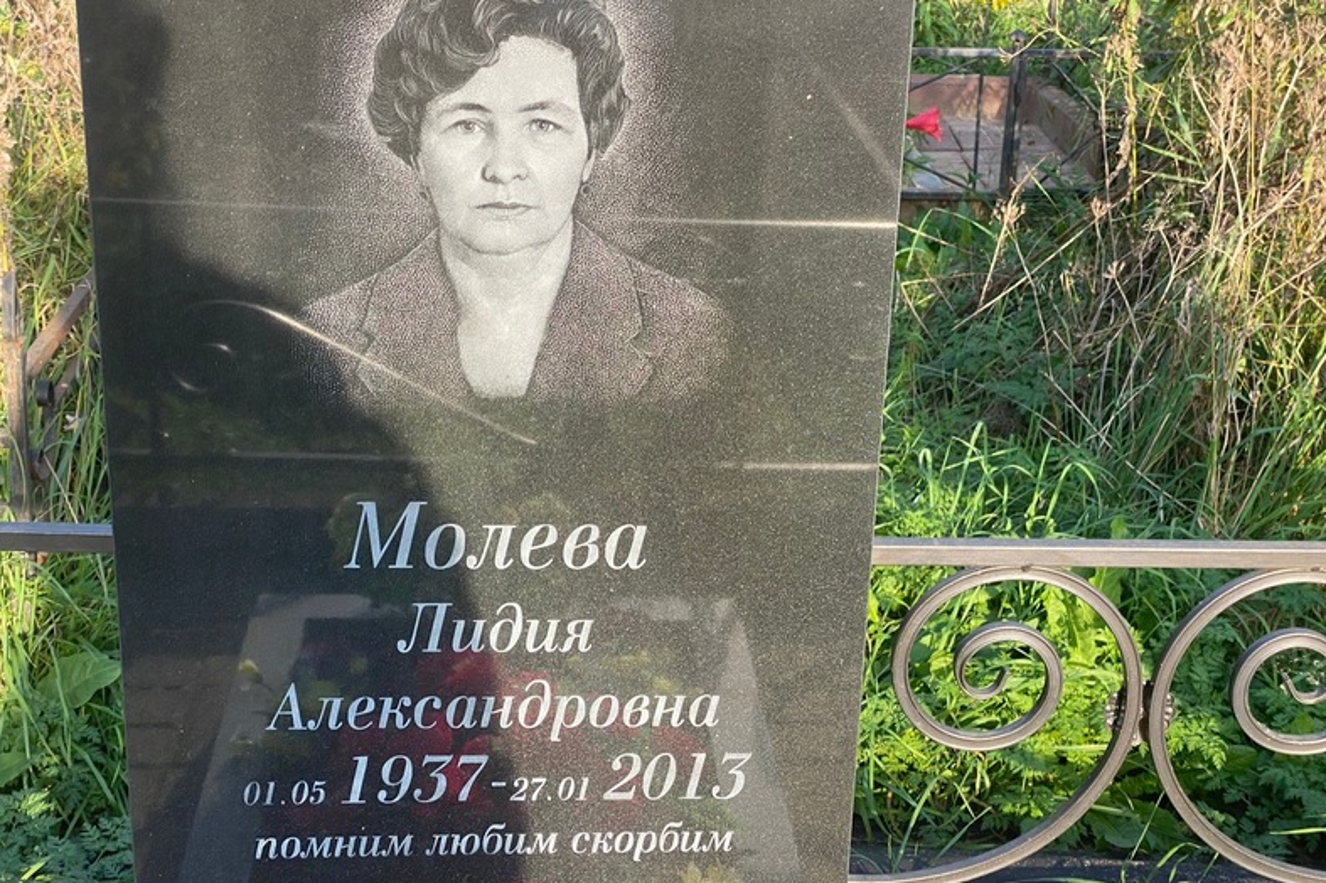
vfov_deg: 24.6
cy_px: 492
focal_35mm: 55
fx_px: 2025
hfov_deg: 36.3
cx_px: 672
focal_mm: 6
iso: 20
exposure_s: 1/329
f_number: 2
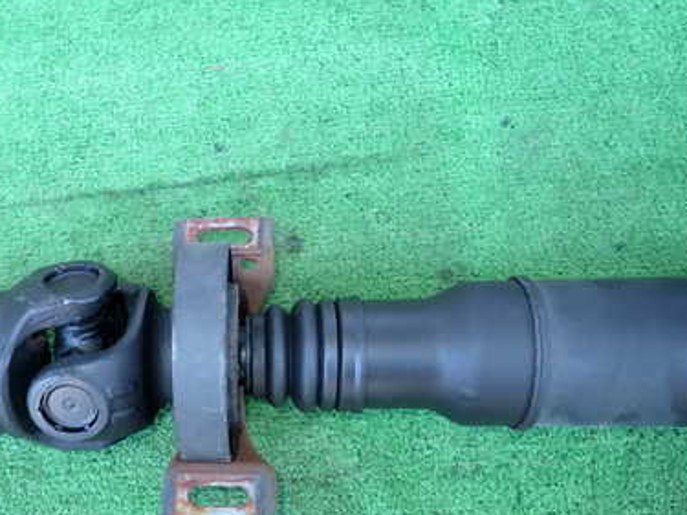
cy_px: 365
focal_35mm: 40
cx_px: 150
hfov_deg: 44.8
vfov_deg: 35.4
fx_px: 794
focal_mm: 4.5
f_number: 2
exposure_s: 1/100
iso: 200
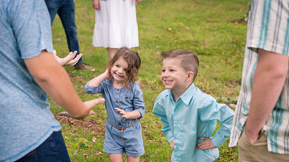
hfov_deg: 28.6
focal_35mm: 74
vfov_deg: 16.3
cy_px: 94
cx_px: 145
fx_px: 567
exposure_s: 1/250
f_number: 4.5
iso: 1000
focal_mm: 70
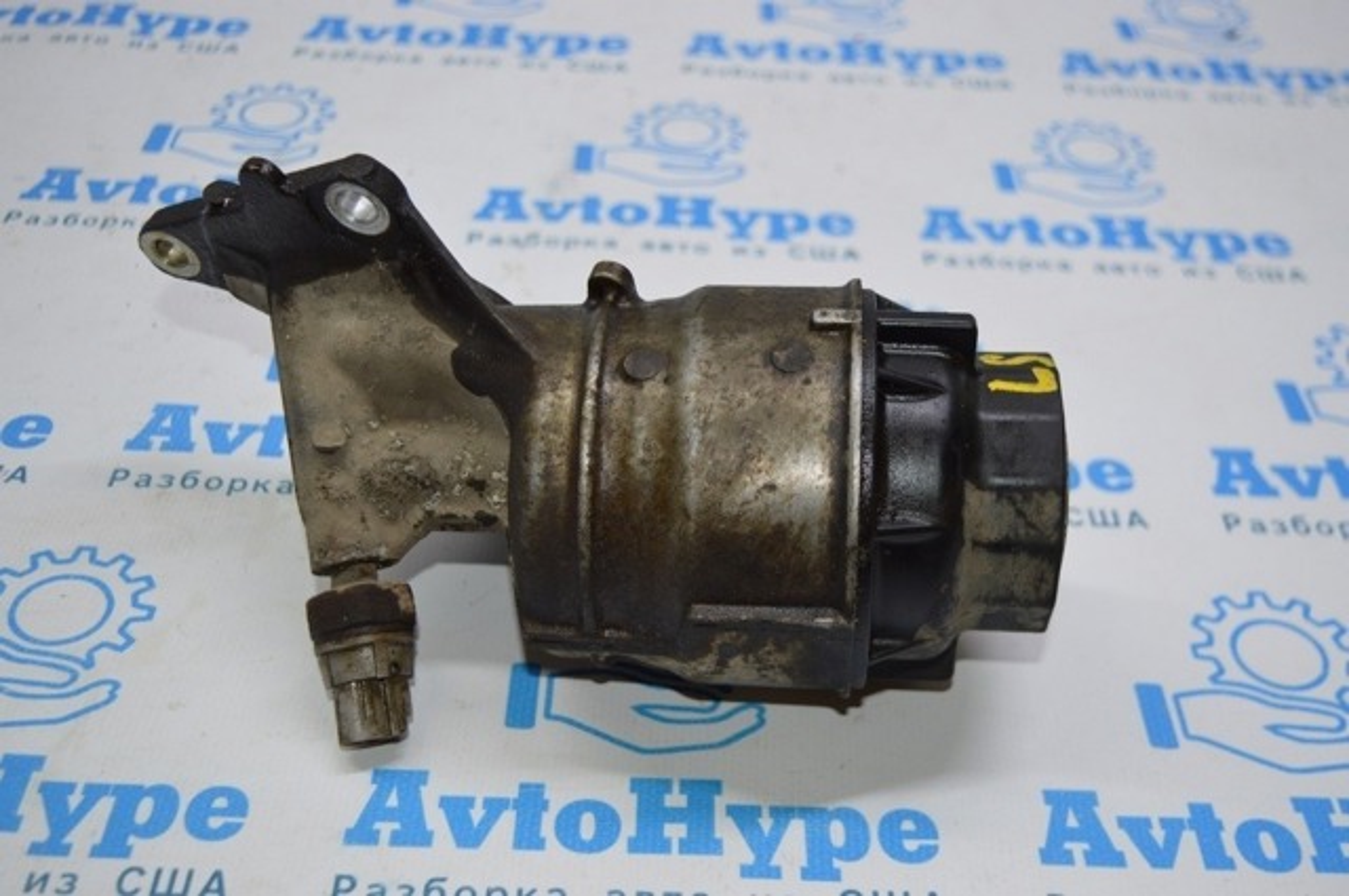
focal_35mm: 44
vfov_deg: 30.8
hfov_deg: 45.0
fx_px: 1628
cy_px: 448
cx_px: 674
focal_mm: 29
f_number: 4.2
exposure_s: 1/80
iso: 400
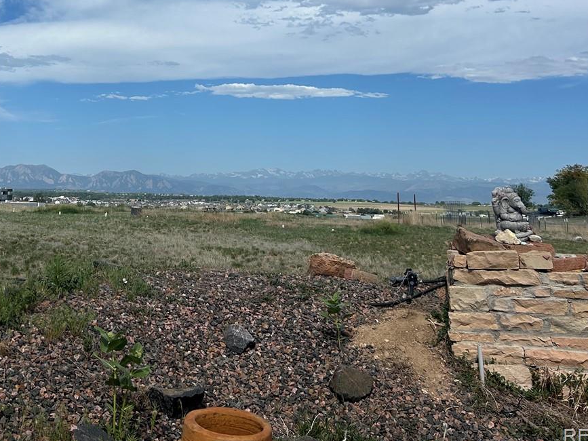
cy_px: 43
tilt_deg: +10.5
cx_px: 131
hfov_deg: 38.4
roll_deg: +0.2
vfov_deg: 29.0
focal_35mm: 48
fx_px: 815
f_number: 1.5
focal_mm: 5.7
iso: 50
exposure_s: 1/8000
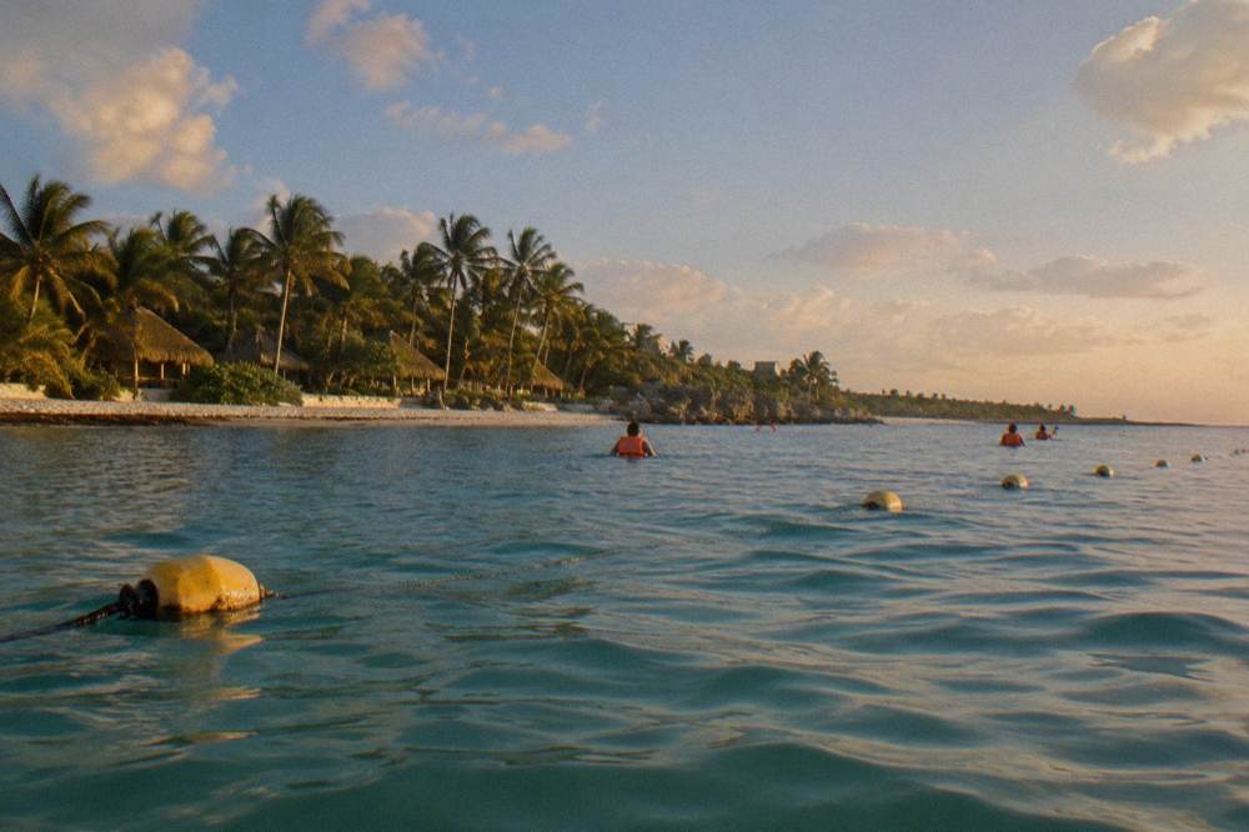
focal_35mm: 35
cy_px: 416
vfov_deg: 37.8
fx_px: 1214
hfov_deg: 54.5
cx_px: 624
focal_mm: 35
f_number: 5.6
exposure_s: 1/640
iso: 320
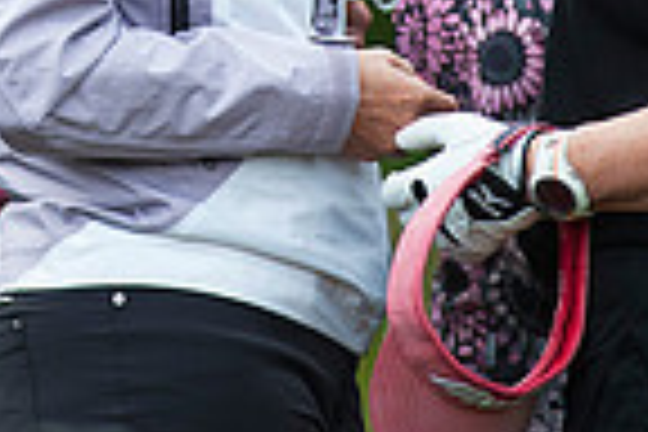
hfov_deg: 1.7
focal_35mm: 1207
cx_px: 36
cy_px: -374
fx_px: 21724
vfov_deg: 1.1
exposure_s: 1/1000
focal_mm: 300
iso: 800
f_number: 4
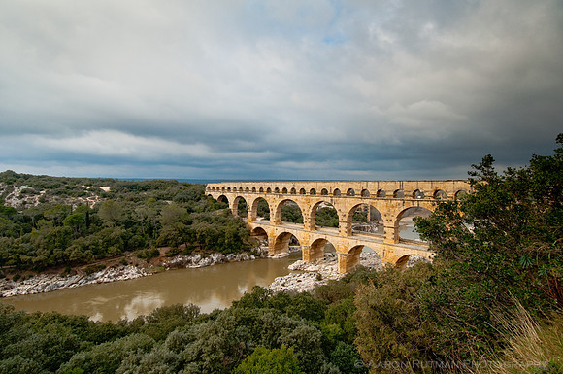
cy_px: 187
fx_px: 281
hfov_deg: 90.1
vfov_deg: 67.2
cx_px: 282
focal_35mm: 18
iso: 200
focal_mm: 12
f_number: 6.7
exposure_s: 1/180
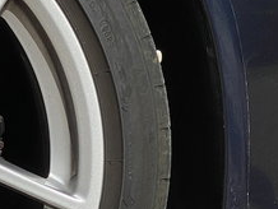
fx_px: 1471
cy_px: 164
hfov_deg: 10.3
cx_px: -195
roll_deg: -0.9
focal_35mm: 183
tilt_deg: -9.4
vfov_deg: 8.1
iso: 20
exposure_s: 1/3425
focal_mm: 6
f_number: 2
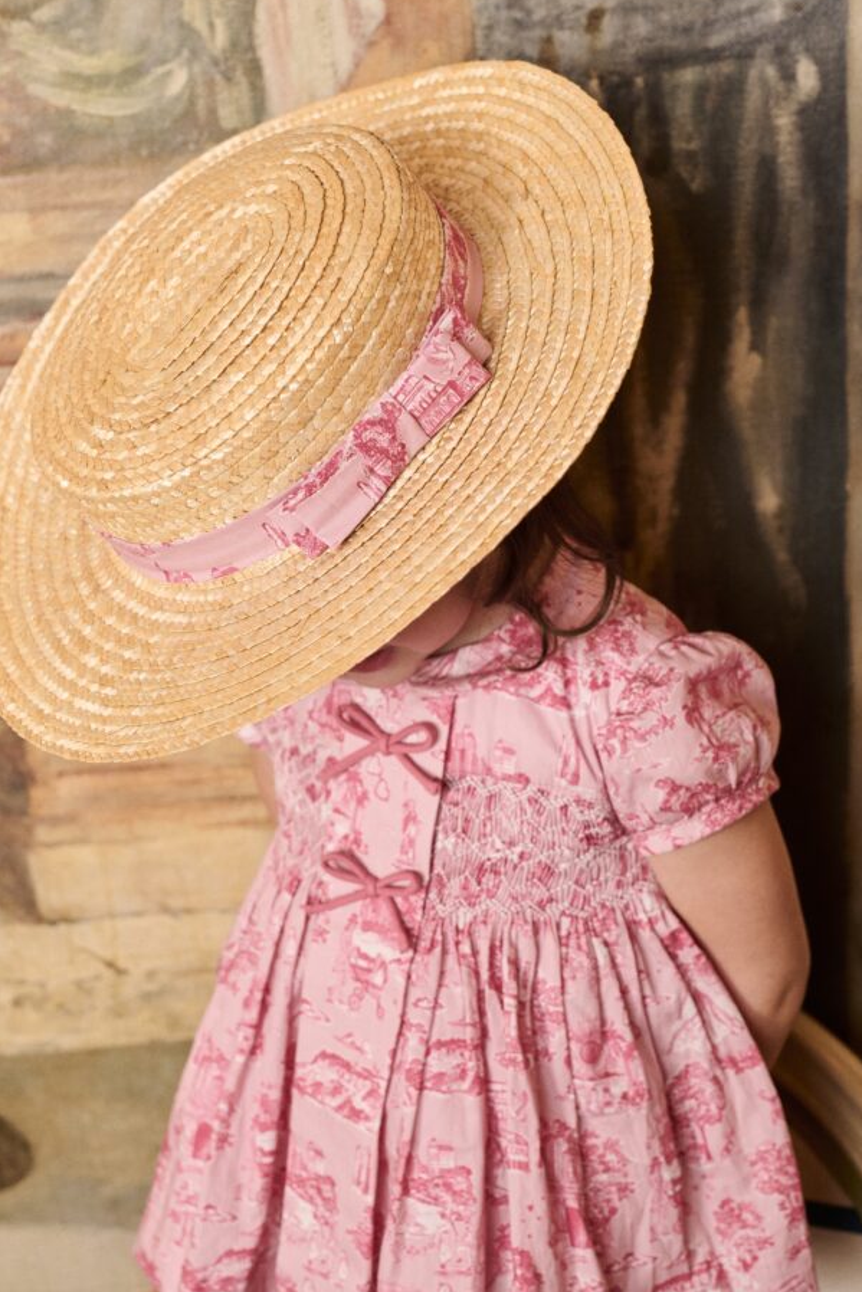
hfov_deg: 23.8
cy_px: 578
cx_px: 375
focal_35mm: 57
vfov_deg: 35.0
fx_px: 2046
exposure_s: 1/60
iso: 800
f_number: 5.6
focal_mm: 50
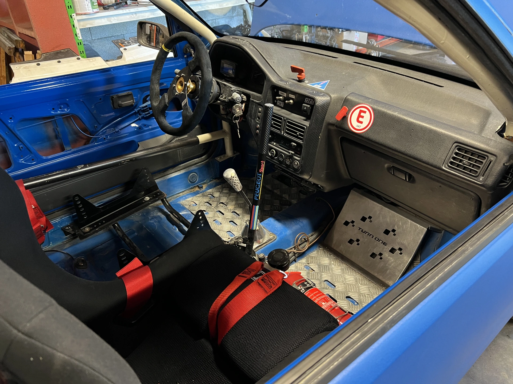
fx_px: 385
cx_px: 256
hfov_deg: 67.3
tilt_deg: -33.8
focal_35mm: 26
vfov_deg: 53.1
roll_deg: +3.3
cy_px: 192
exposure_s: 1/33
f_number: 1.5
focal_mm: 5.7
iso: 500
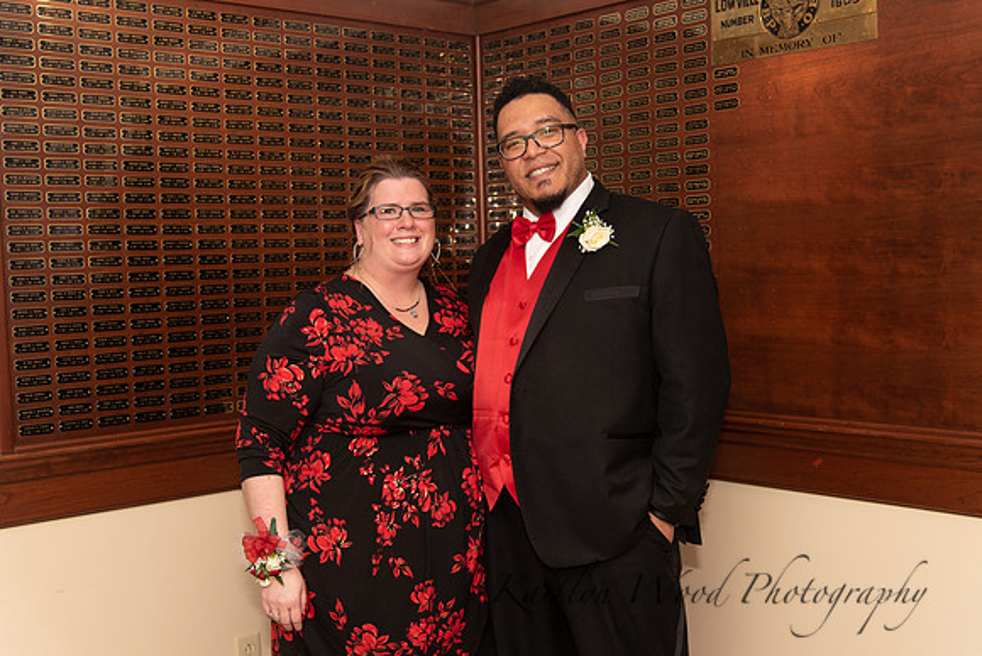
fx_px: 1200
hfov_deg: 44.5
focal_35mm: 44
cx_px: 491
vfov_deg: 30.5
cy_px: 328
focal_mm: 44
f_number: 4
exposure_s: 1/200
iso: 800
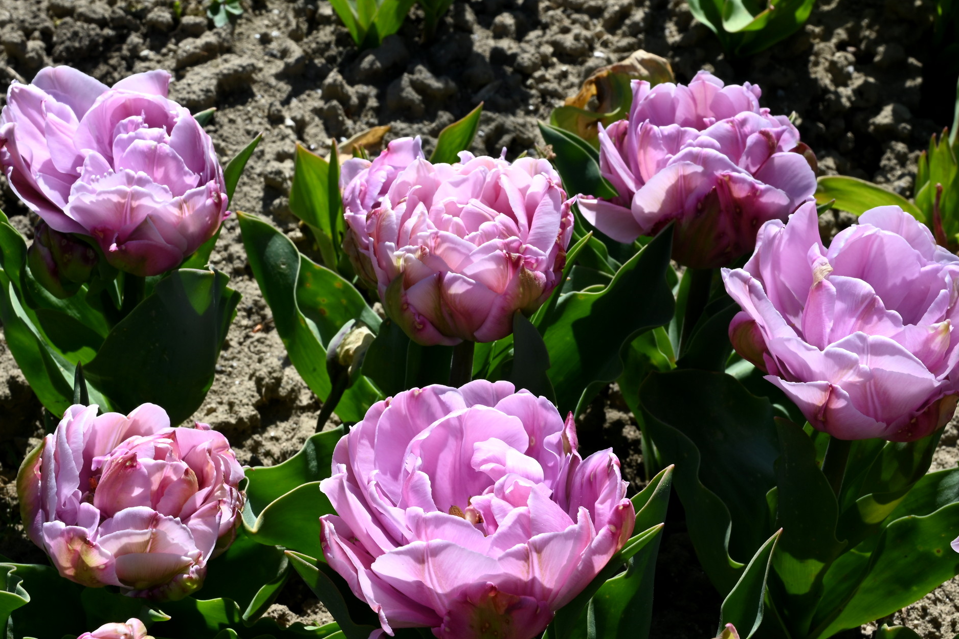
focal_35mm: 44
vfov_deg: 30.5
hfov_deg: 44.5
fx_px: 1172
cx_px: 486
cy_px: 326
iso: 180
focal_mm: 43
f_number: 22
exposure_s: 1/60
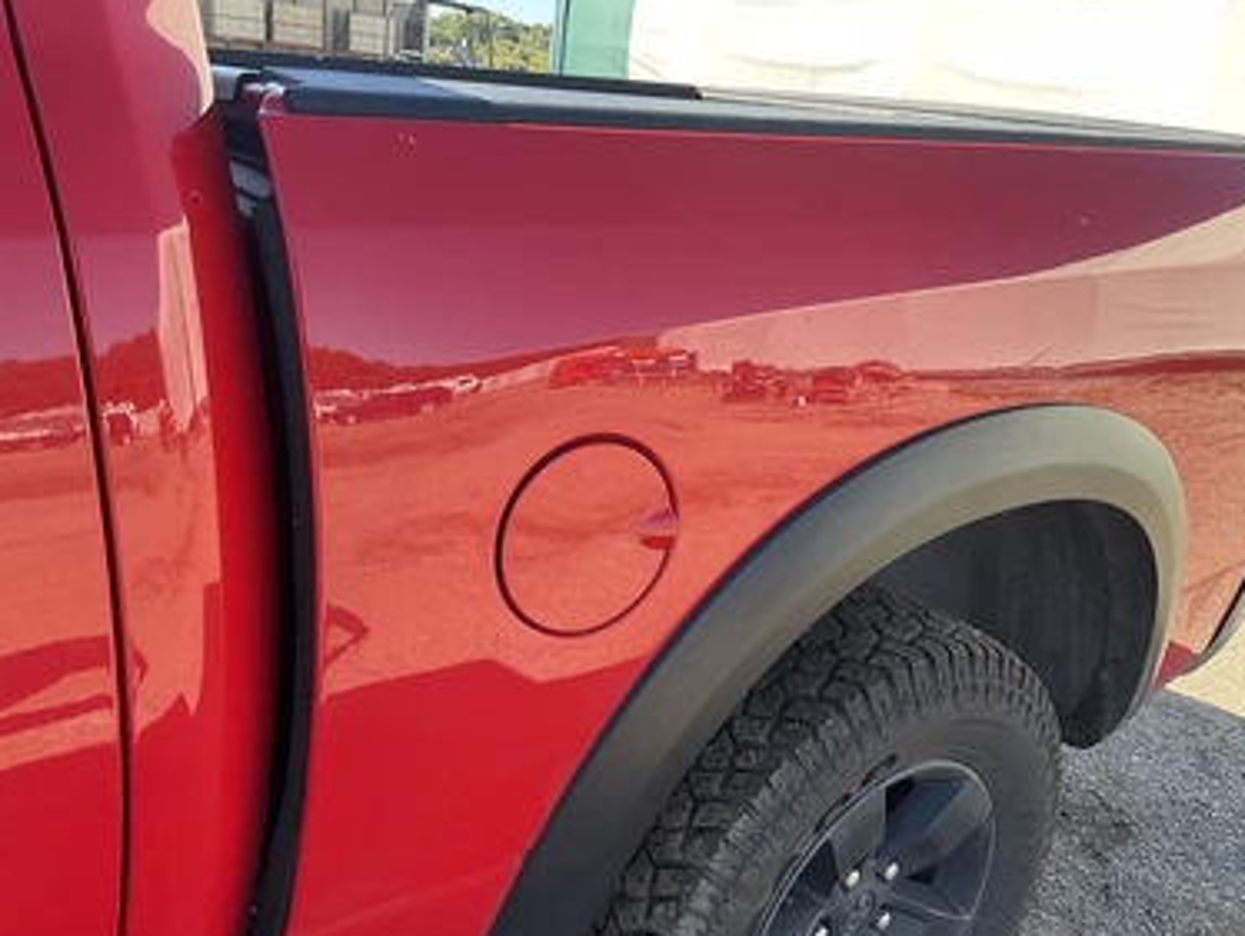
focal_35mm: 31
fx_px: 1116
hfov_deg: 58.3
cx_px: 656
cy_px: 470
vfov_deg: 45.5
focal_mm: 3
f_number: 1.8
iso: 20
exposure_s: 1/235
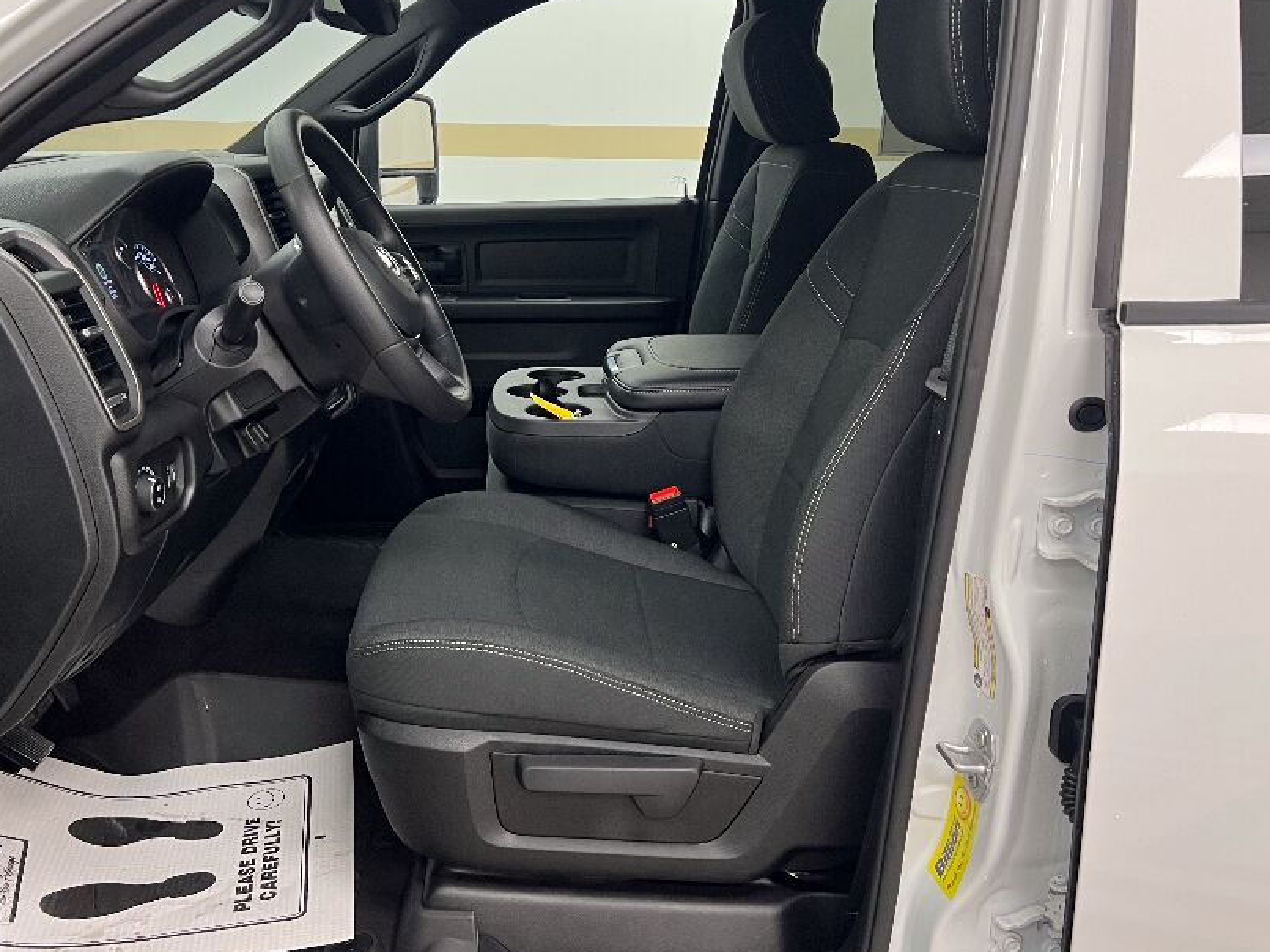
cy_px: 408
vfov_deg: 42.8
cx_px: 546
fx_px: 1211
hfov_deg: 55.2
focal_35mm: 33
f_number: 1.5
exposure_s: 1/60
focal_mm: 5.7
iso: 100
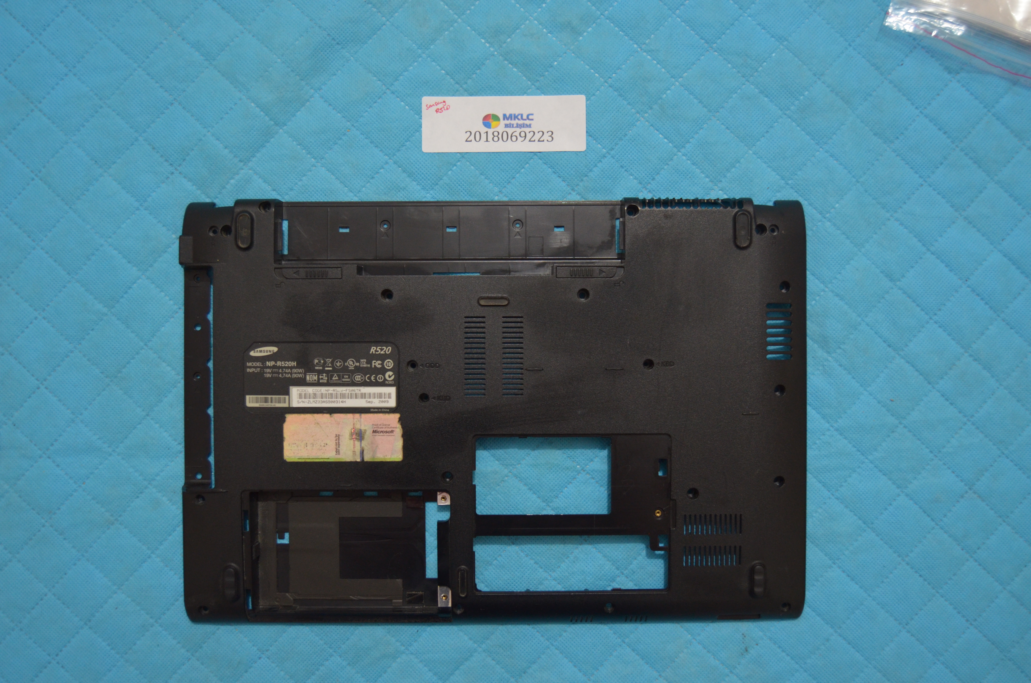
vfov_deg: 39.8
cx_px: 516
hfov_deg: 57.3
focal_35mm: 33
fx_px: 943
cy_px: 342
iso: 800
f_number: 3.5
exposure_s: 1/25
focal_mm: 22
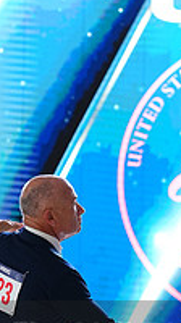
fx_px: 2996
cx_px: 167
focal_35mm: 350
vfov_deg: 6.1
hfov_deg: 3.5
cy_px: 355
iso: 1600
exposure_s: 1/400
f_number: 4
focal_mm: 115
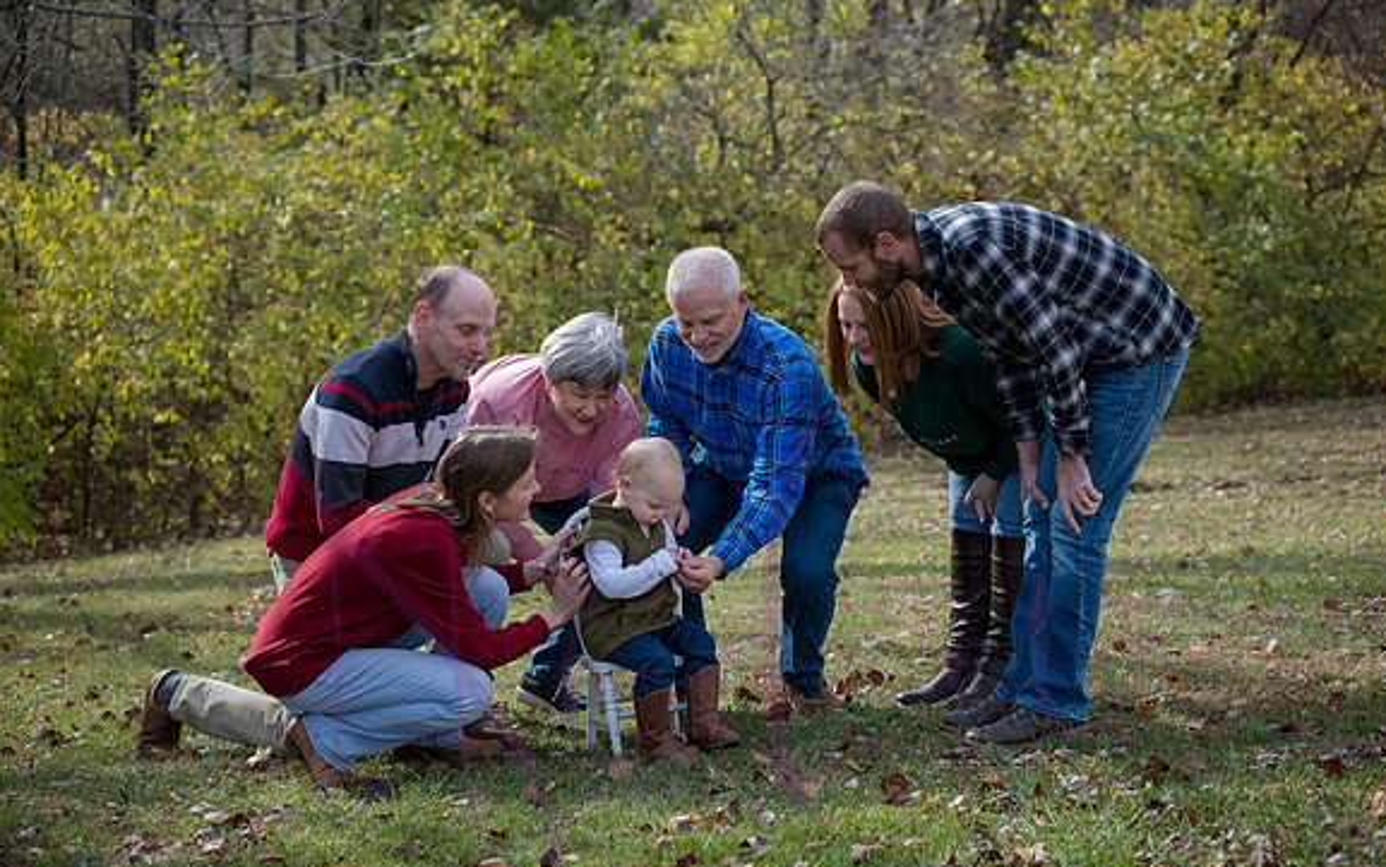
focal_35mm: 82
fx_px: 3098
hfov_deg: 25.2
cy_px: 446
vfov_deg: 15.9
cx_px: 694
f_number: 5
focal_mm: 80
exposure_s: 1/800
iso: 400
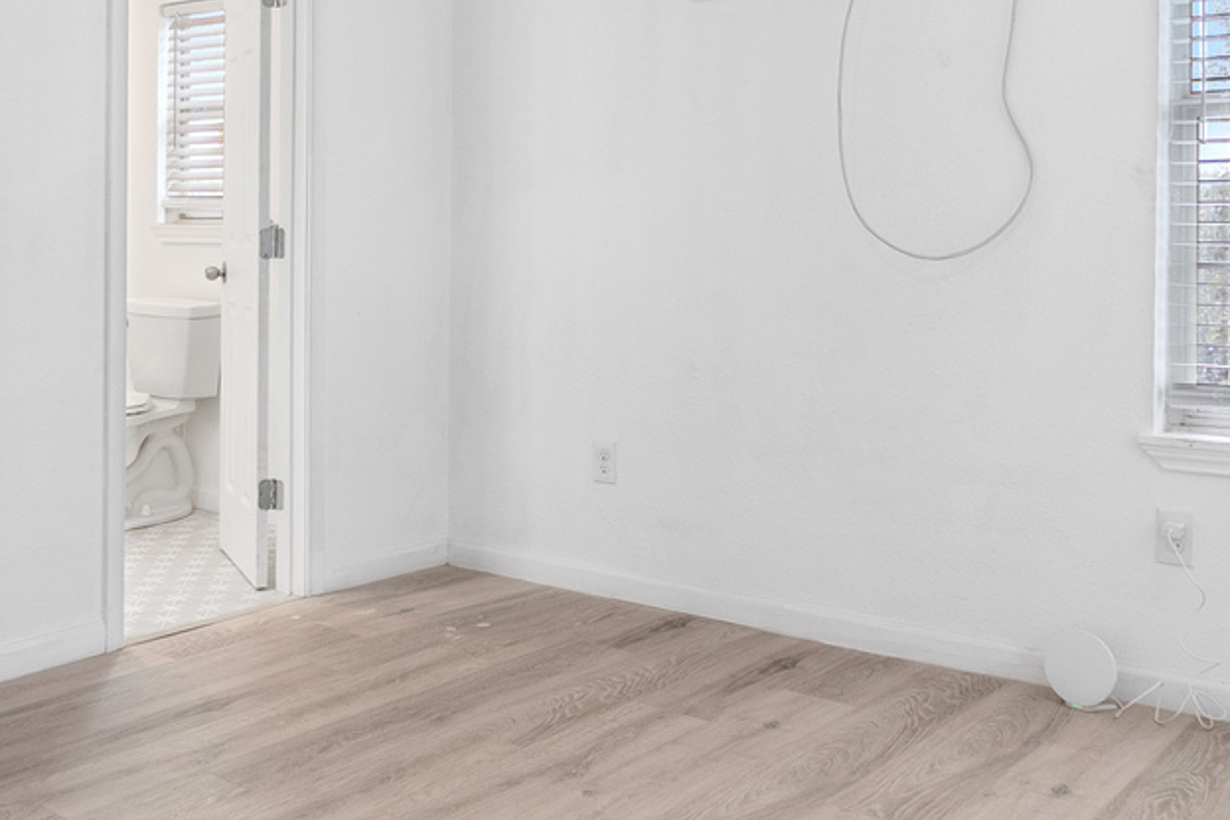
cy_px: 231
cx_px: 519
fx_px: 1332
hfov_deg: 49.4
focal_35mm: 39
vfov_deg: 33.7
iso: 320
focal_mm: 10
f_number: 6.3
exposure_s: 1/60
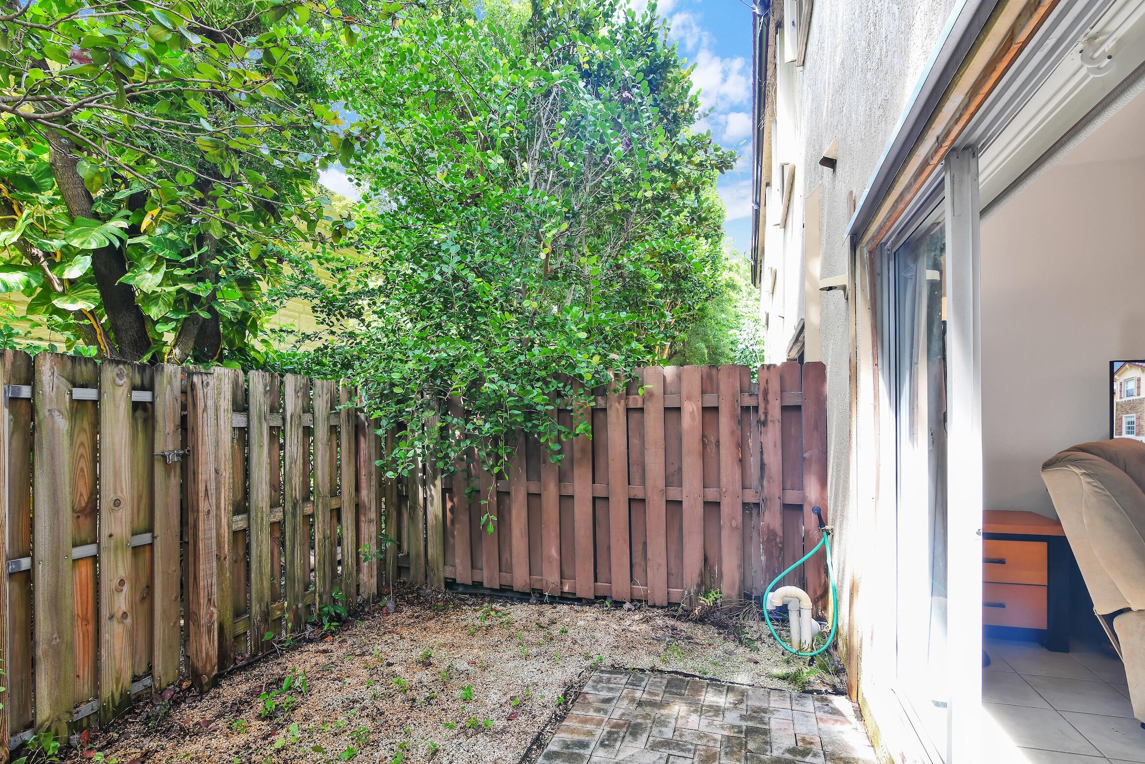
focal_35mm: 17
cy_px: 382
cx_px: 572
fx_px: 541
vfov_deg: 70.4
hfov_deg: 93.3
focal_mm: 17
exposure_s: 1/60
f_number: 8
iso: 400
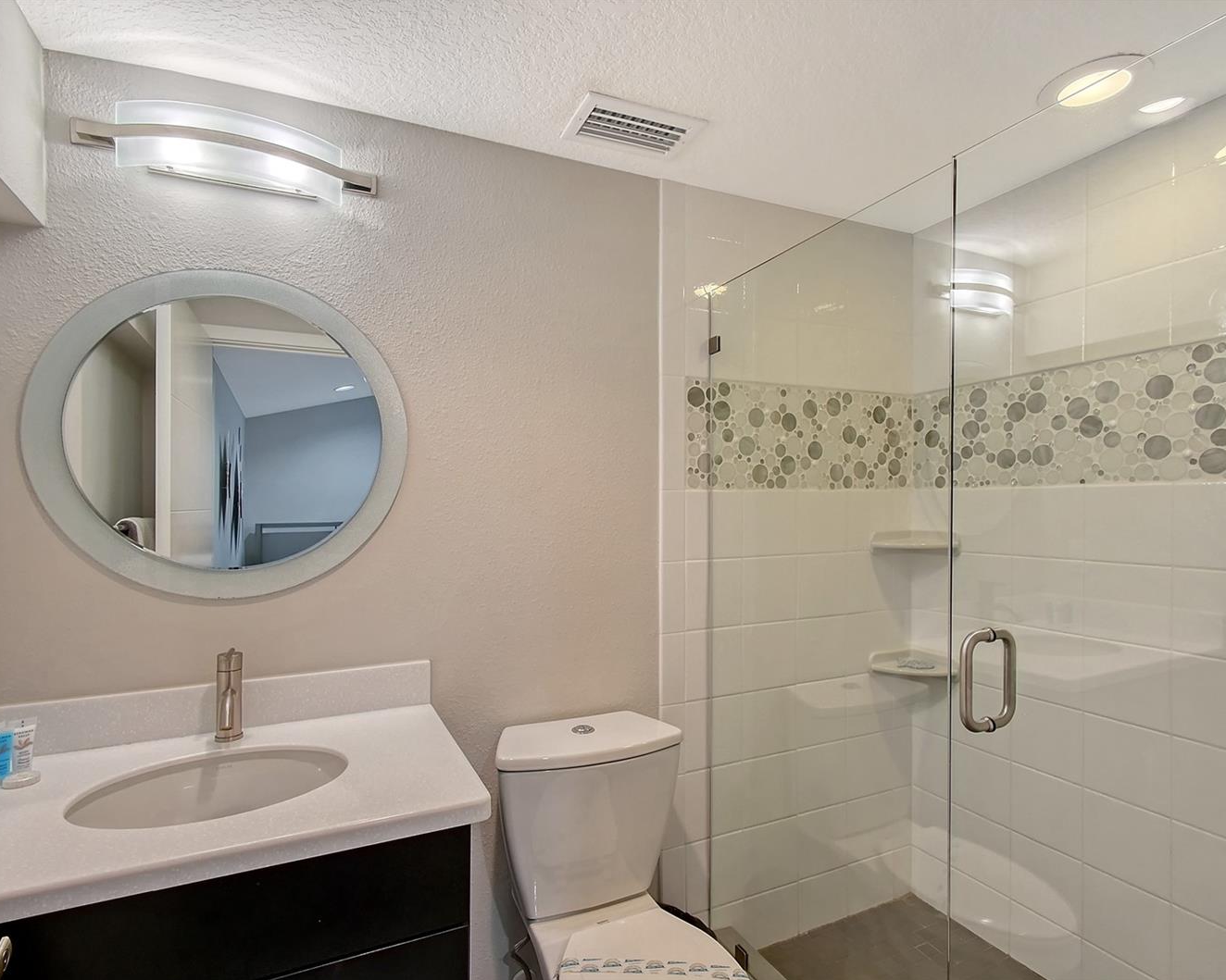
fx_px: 617
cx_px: 611
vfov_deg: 77.0
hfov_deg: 89.6
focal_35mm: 17
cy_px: 490
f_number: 10
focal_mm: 10
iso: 800
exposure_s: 1/800
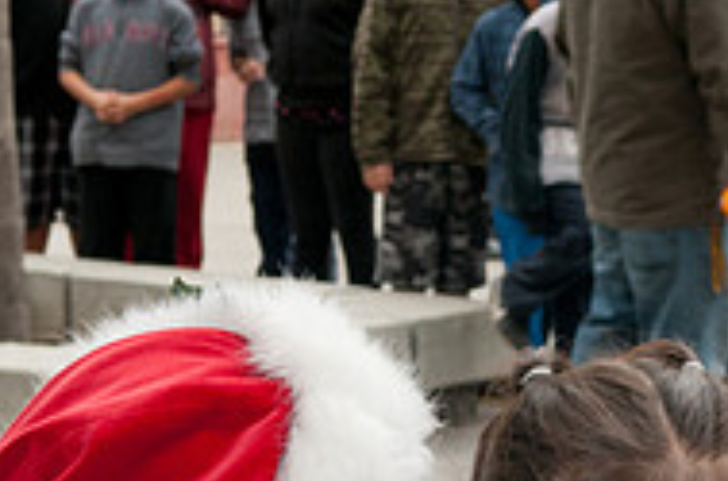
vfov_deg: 7.8
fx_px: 3530
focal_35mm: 175
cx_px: 705
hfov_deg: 11.7
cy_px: 525
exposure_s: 1/160
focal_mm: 38
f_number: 6.3
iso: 320
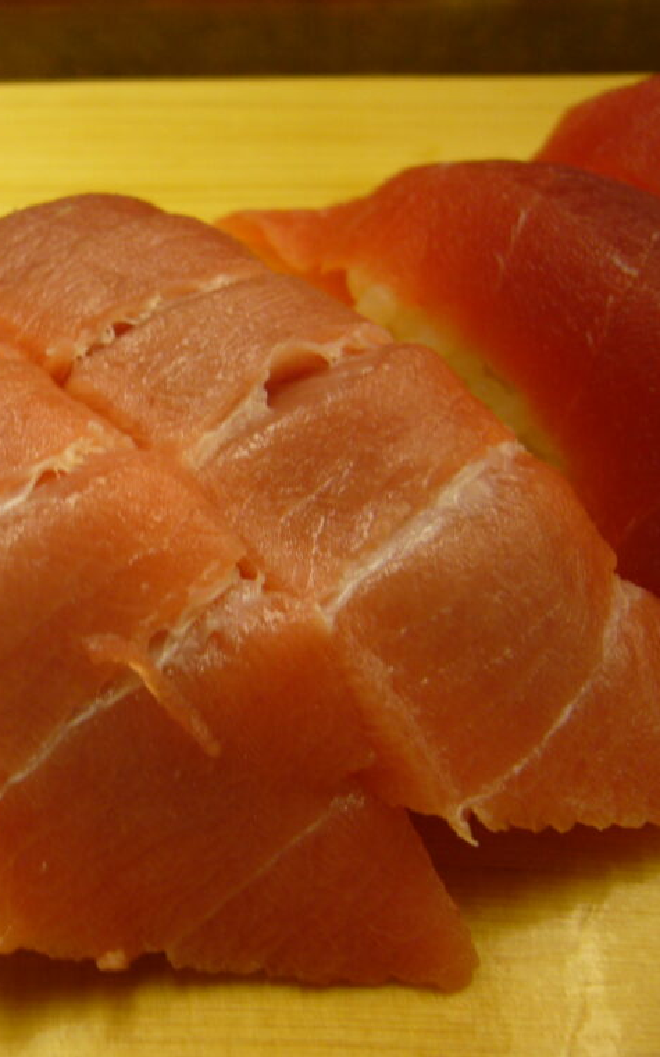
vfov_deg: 40.3
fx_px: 1439
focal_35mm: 50
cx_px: 49
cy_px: 526
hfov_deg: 25.0
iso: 100
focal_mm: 5.8
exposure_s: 1/30
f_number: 2.8
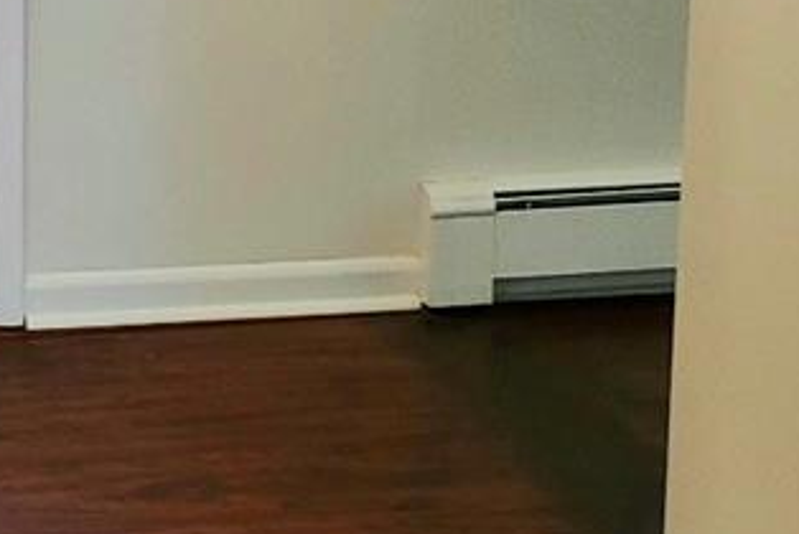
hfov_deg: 15.2
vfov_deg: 10.6
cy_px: 361
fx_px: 2866
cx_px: -195
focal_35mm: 129
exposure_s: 1/59
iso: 200
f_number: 2.4
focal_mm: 4.3
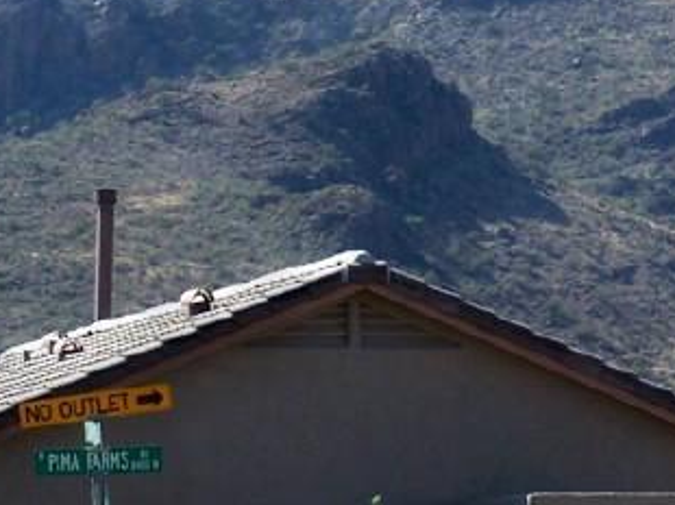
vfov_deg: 4.3
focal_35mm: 347
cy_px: 213
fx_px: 6761
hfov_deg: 5.7
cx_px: 912
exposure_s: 1/750
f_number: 3.2
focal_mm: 17.5
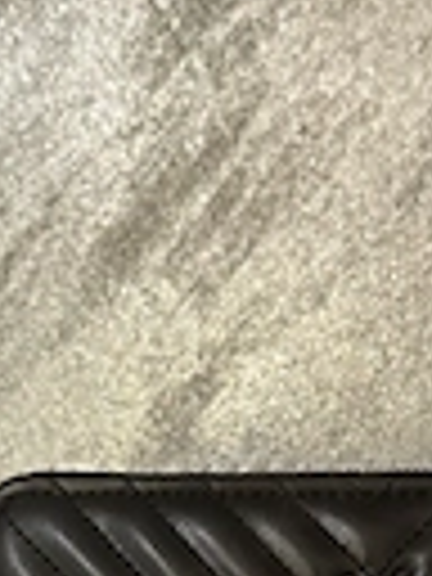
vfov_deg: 24.5
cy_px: 603
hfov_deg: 19.5
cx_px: 333
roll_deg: -2.2
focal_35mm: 75
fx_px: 1248
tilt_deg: -5.7
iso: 250
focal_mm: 6.86
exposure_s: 1/50
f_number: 1.78
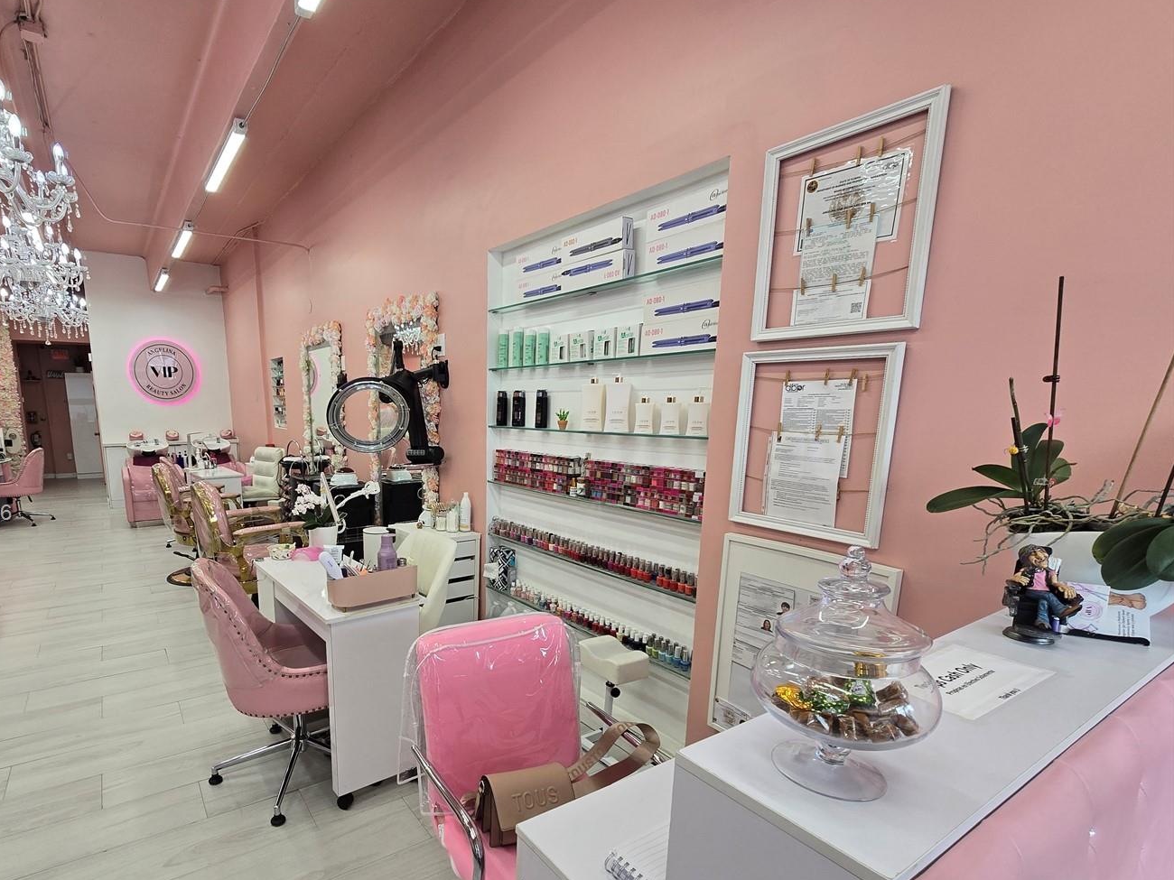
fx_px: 543
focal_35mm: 16
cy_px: 514
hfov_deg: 92.9
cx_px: 453
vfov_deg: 77.5
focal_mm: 2.2
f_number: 2.2
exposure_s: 1/120
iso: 64
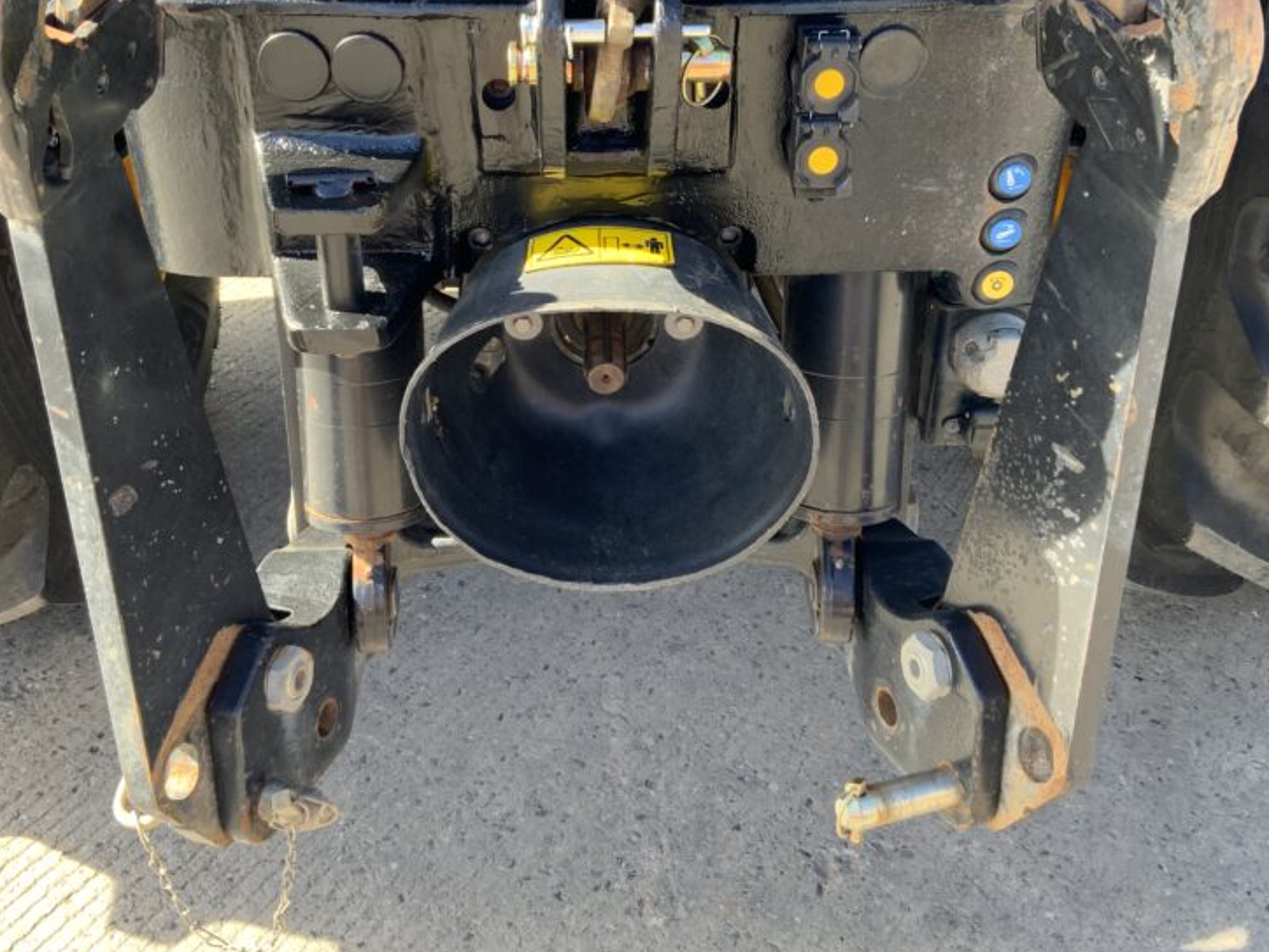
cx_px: 624
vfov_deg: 35.0
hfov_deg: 45.8
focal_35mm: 41
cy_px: 359
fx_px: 1503
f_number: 1.8
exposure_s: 1/122
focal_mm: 3
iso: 32
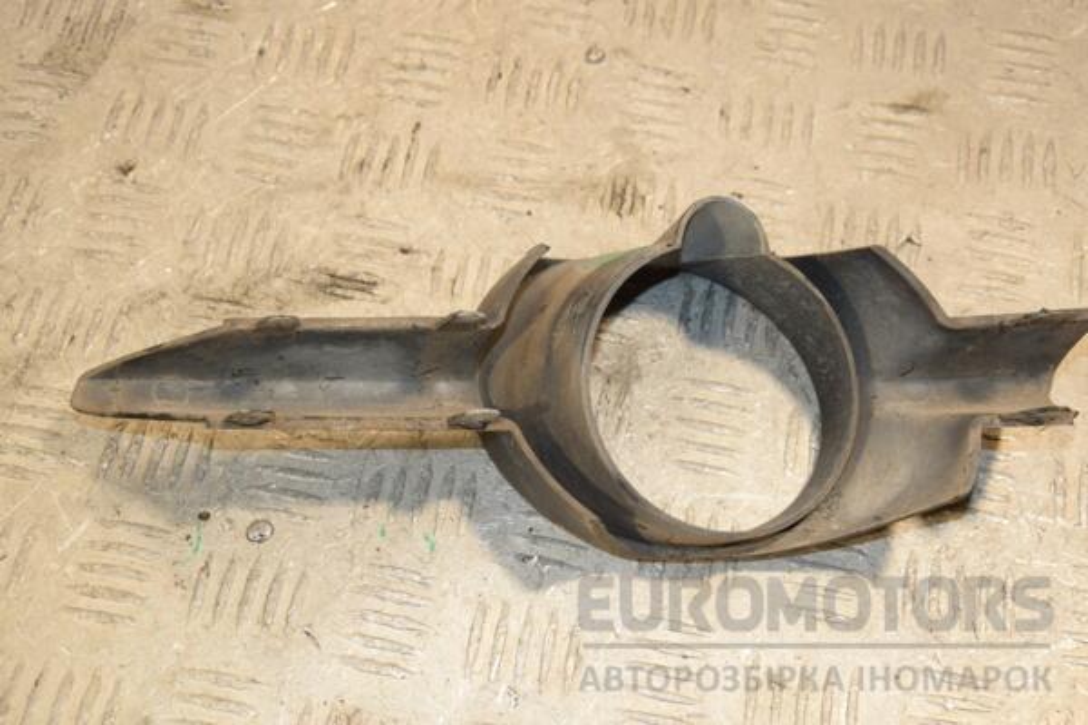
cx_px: 544
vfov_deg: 22.6
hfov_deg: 33.4
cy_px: 362
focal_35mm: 60
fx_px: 1813
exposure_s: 1/200
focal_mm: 40
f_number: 7.1
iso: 800
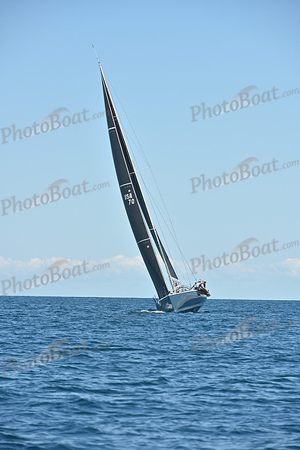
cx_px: 150
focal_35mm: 200
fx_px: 2498
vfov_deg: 10.3
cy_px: 225
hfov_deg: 6.9
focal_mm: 200
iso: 320
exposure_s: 1/1000
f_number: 11
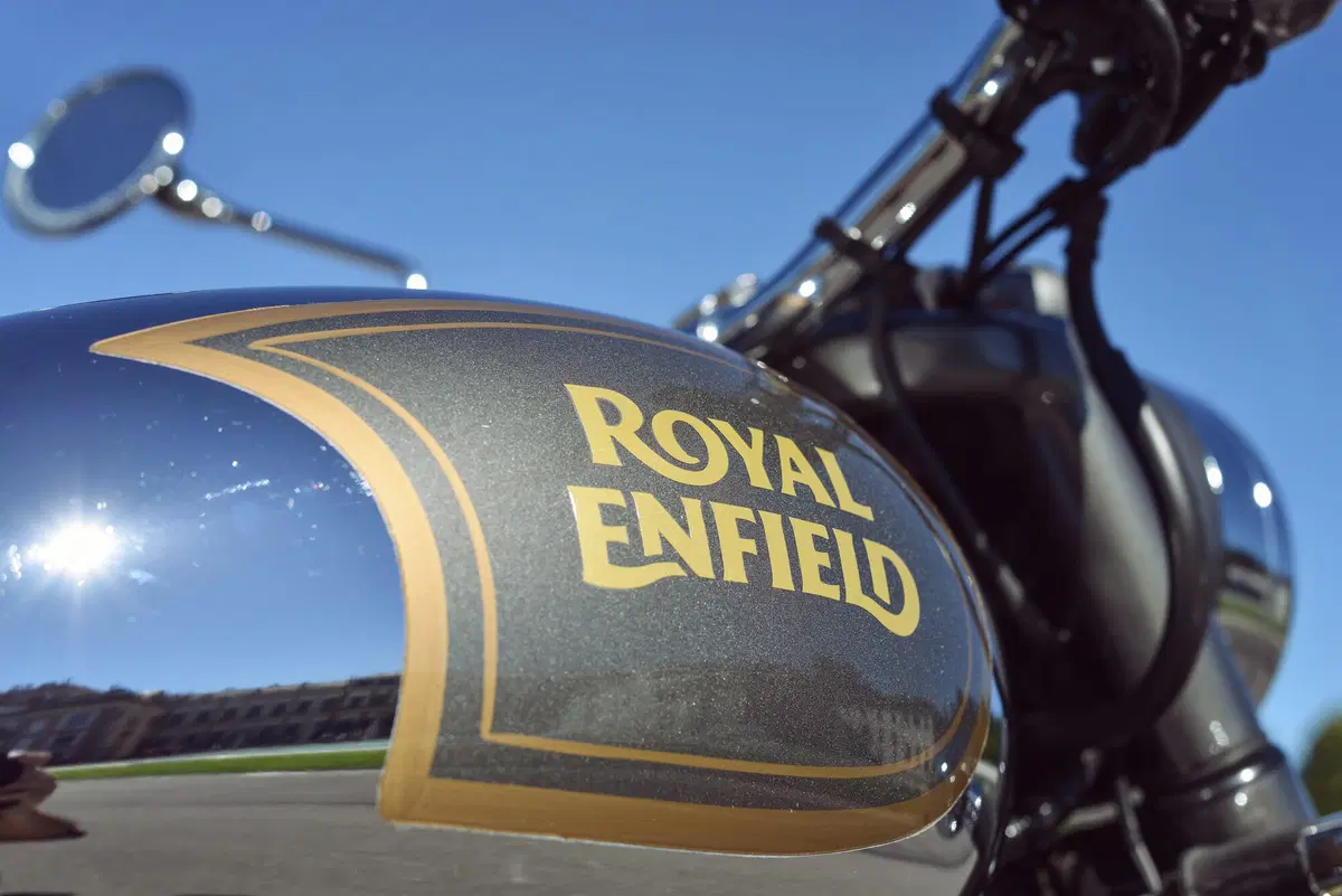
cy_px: 448
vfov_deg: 27.0
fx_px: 1864
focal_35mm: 50
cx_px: 671
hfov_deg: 39.6
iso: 100
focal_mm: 50
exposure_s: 1/500
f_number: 6.3
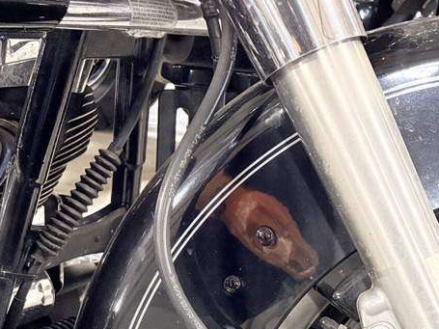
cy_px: 374
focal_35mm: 61
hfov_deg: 29.1
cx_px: 463
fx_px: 773
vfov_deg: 22.5
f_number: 1.6
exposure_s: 1/60
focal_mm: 5.96
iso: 320
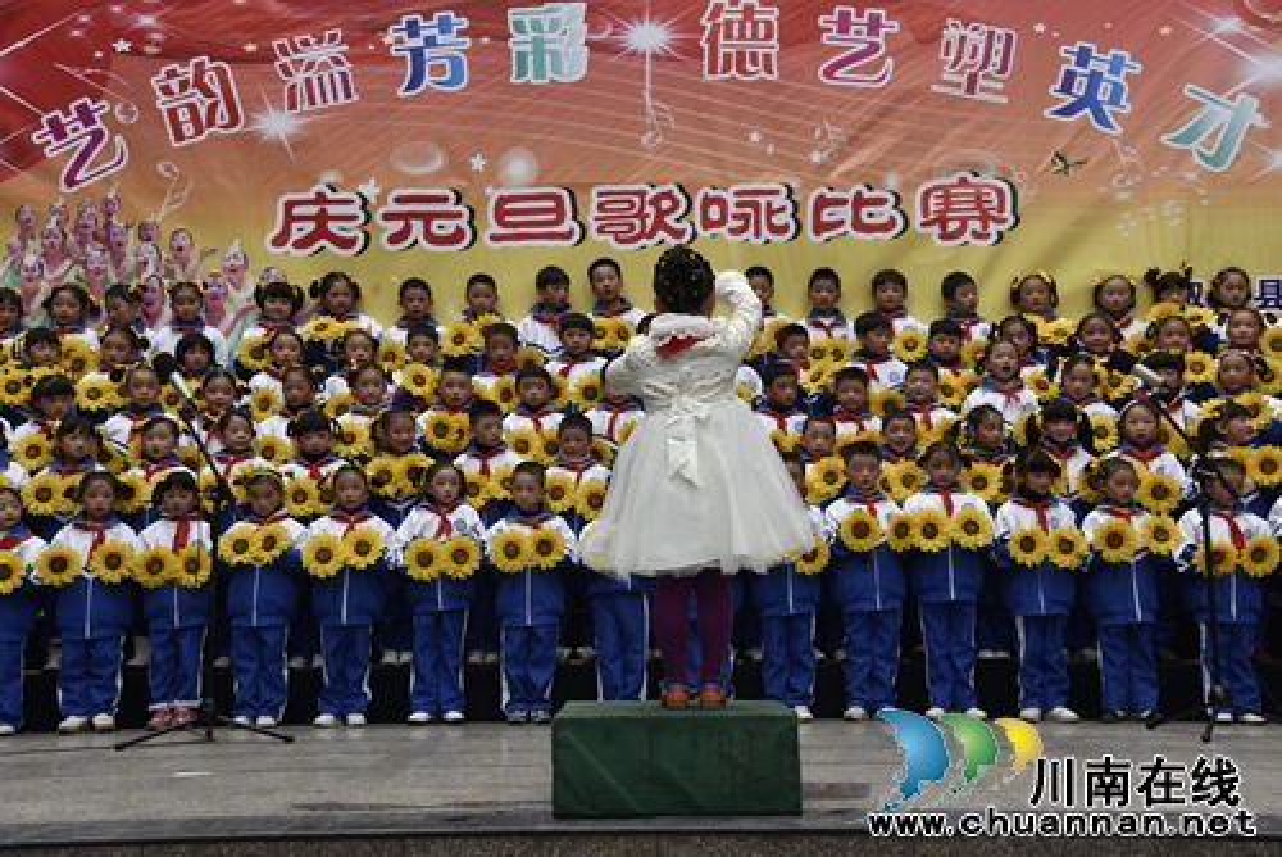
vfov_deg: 28.1
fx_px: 1710
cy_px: 428
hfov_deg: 41.1
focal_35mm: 48
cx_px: 641
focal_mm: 48
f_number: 5.6
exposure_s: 1/125
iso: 400
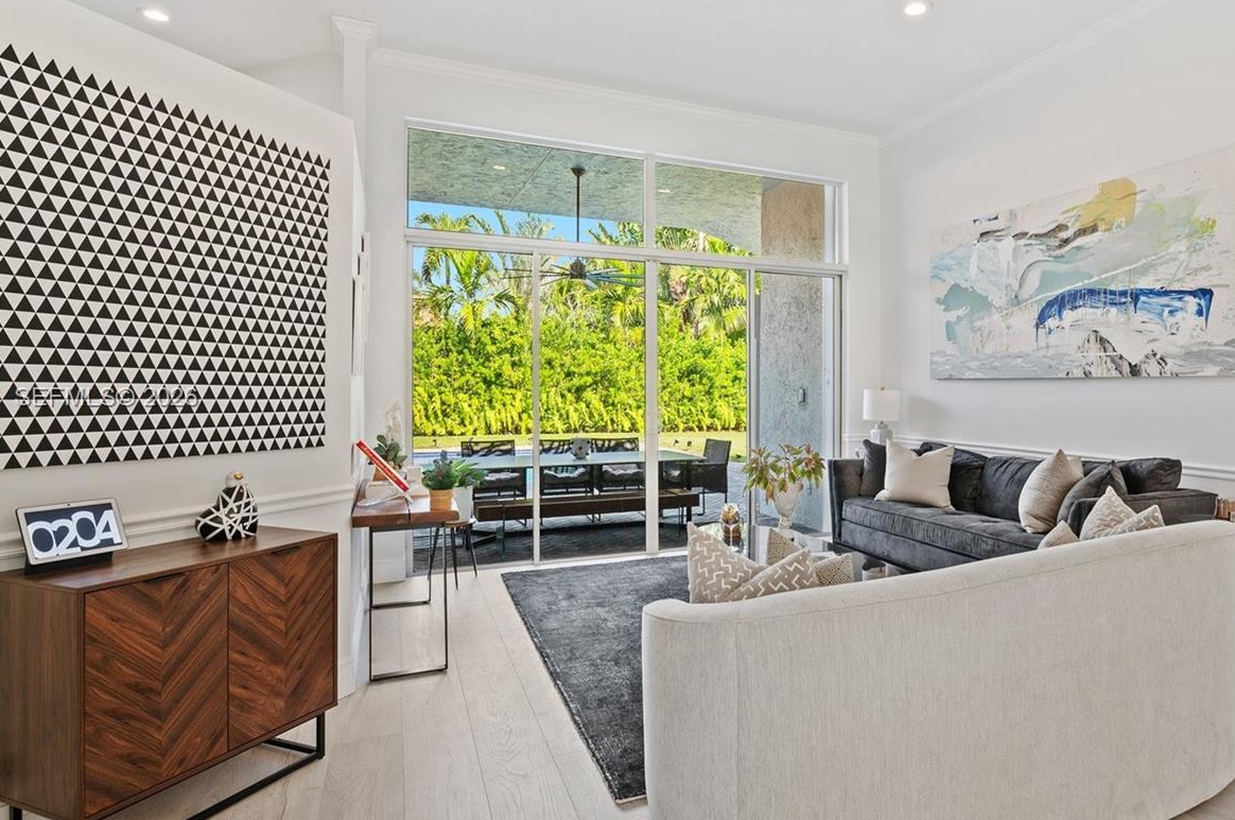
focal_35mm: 22
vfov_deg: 57.1
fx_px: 754
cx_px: 716
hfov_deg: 78.1
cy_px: 399
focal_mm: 16
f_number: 8
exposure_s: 1/10
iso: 200
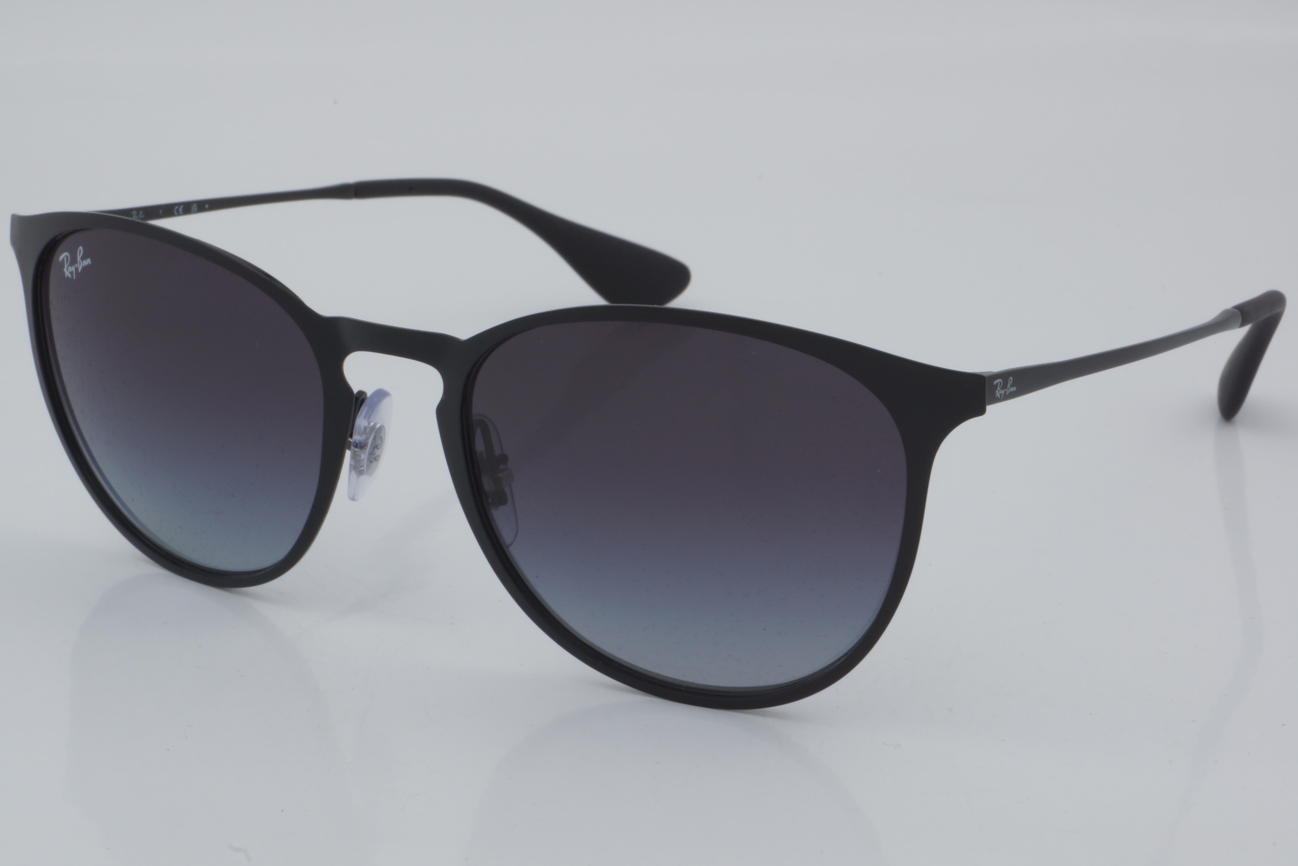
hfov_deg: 27.0
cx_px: 649
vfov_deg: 18.2
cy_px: 433
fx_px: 2704
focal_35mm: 75
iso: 100
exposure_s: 1/4
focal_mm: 50
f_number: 32
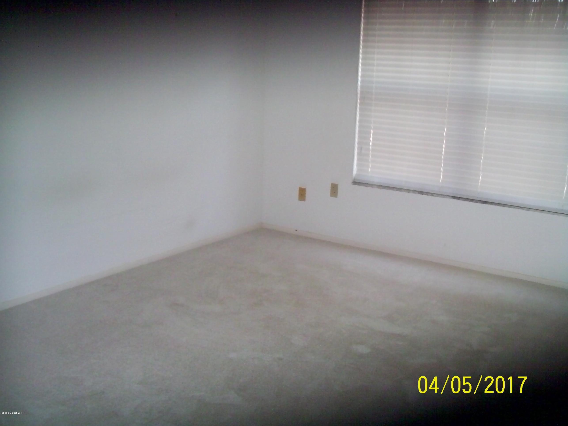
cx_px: 284
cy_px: 213
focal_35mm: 36
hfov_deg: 51.4
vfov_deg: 39.6
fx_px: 591
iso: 160
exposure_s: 1/64
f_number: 2.7
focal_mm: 6
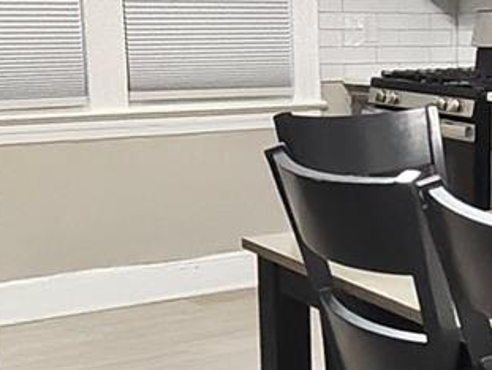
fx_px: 1053
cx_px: 472
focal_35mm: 74
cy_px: 228
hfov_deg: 25.2
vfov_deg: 19.9
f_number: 2.2
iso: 852
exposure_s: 1/60
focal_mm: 1.64
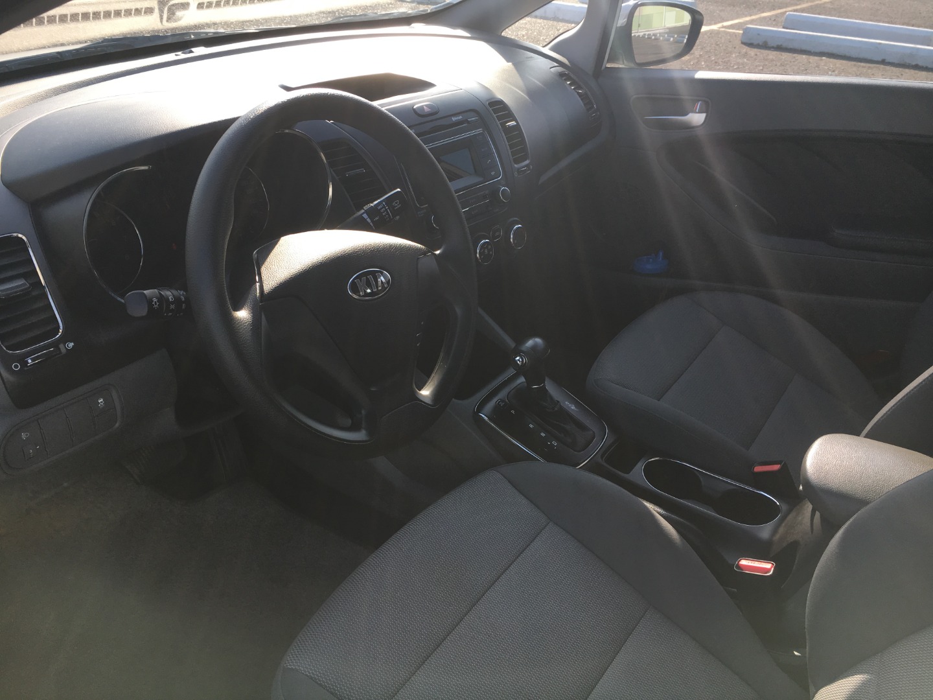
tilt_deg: -30.3
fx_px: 782
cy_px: 350
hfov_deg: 61.7
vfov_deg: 48.2
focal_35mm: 29
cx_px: 466
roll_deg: -2.2
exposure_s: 1/381
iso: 25
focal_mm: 4.15
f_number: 2.2
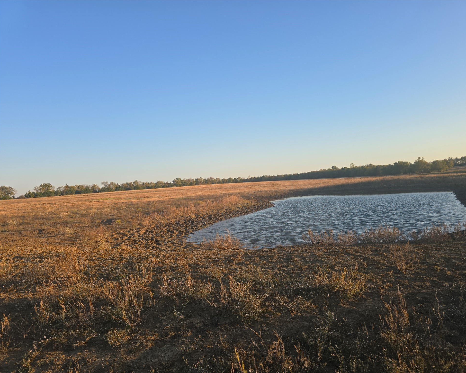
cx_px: 247
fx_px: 331
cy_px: 187
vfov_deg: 58.8
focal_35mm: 24
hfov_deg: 70.2
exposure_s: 1/240
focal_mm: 6.3
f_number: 1.7
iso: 12
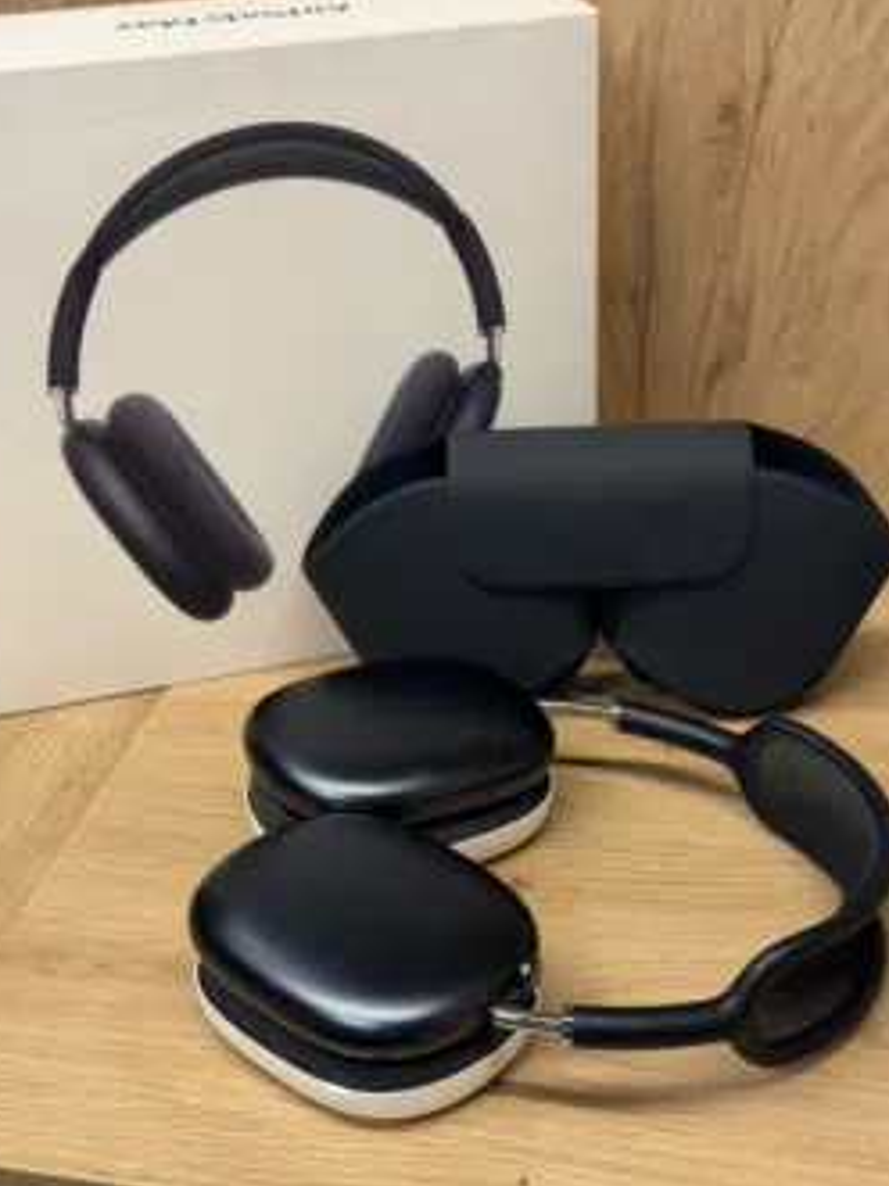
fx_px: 1987
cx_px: 423
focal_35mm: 58
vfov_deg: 33.2
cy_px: 534
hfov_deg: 25.2
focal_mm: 6.76
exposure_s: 1/50
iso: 100
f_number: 1.78
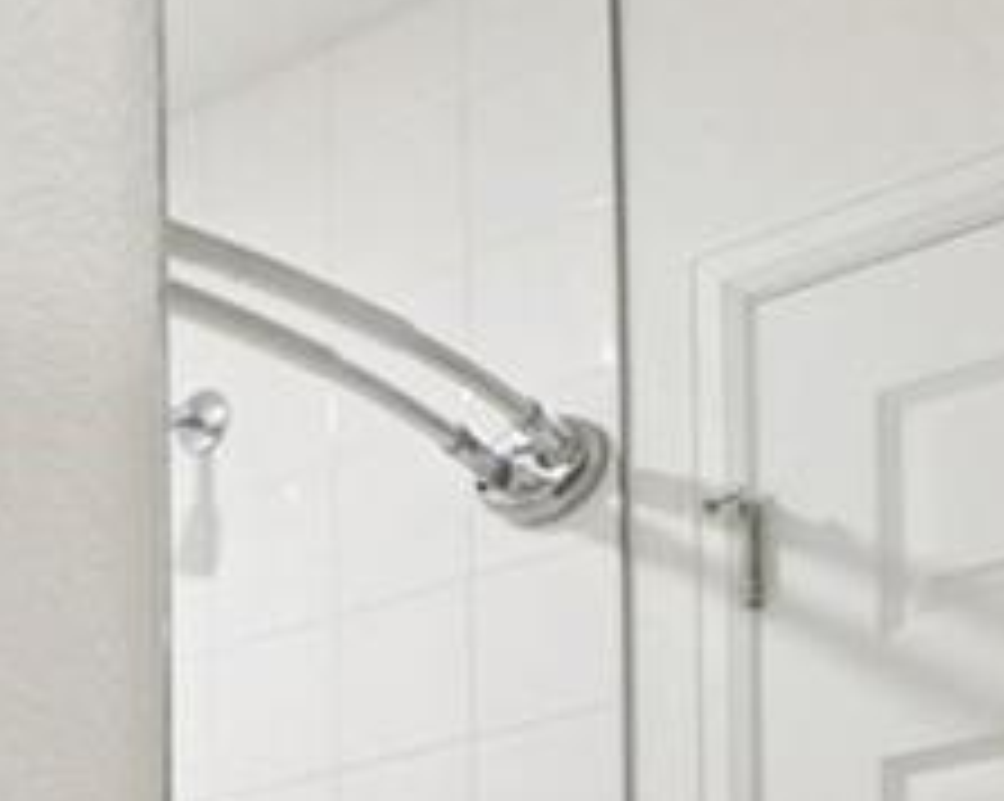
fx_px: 2999
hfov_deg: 16.1
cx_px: -810
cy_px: 1642
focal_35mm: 101
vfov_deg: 13.0
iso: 400
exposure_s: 1/13
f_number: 8
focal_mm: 10
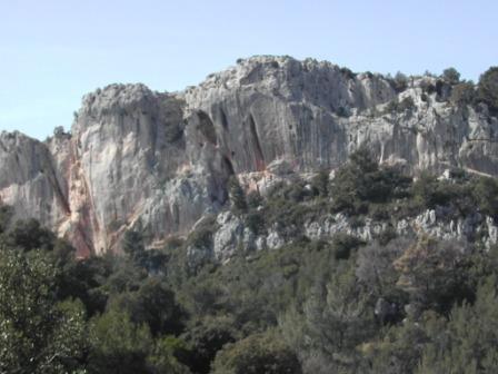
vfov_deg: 20.4
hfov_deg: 27.0
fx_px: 1036
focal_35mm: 72
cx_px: 249
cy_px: 187
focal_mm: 15.3
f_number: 3.8
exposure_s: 1/626
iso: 100
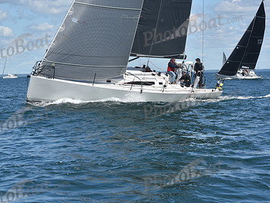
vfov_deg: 10.2
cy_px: 75
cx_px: 107
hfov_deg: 13.5
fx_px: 1139
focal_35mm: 146
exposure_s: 1/800
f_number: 10
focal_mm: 100
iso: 250
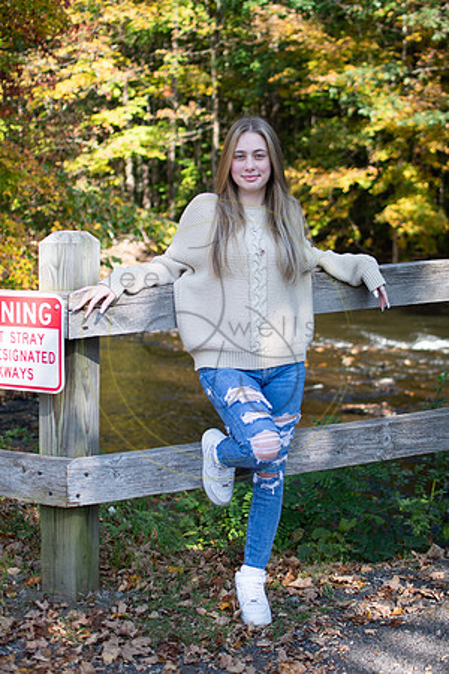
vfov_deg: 38.2
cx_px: 224
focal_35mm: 52
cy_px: 337
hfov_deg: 26.0
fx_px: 973
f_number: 2.8
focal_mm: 35
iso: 100
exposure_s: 1/500
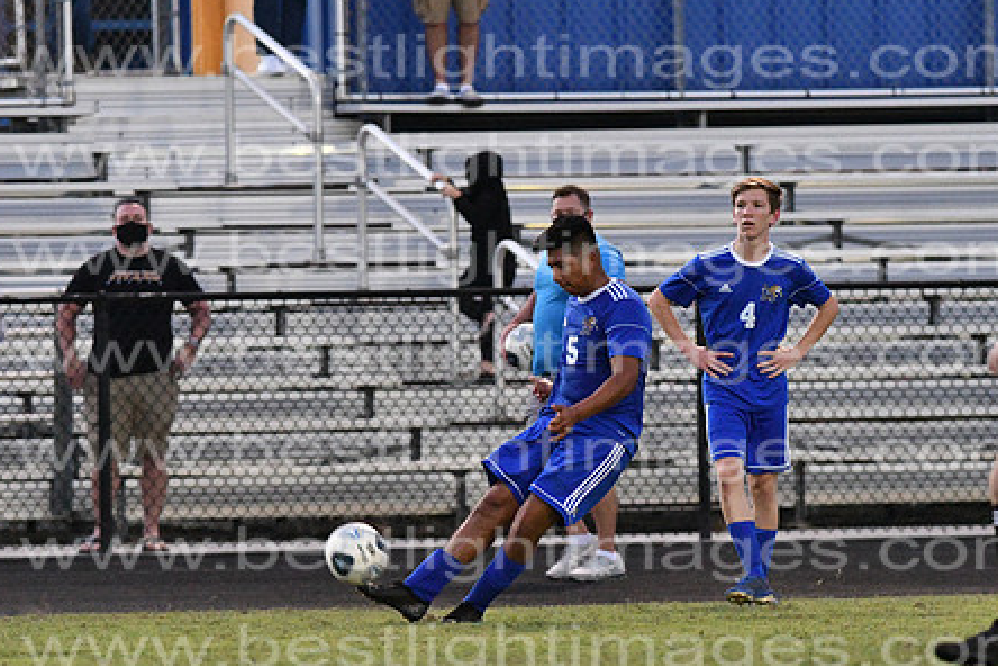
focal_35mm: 588
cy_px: 406
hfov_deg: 3.5
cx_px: 530
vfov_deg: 2.3
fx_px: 16299
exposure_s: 1/800
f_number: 4
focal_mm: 300
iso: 8000
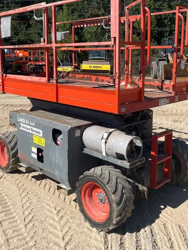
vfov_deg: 48.6
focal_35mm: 38
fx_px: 275
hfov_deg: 37.7
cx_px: 99
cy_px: 96
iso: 50
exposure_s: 1/4016
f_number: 1.6
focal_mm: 5.1
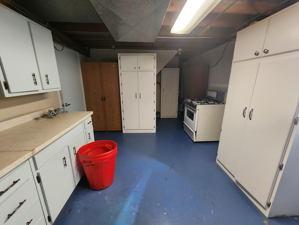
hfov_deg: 106.2
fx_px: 112
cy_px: 112
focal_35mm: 13
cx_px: 150
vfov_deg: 89.9
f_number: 2.2
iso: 320
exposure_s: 1/40
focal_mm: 2.2
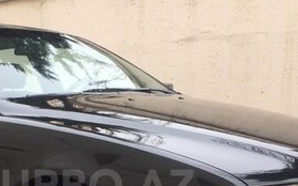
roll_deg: -1.7
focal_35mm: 73
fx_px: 593
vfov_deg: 17.5
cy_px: 185
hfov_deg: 27.9
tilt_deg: -7.0
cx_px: 85
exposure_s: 1/230
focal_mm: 4.15
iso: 32
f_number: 2.2
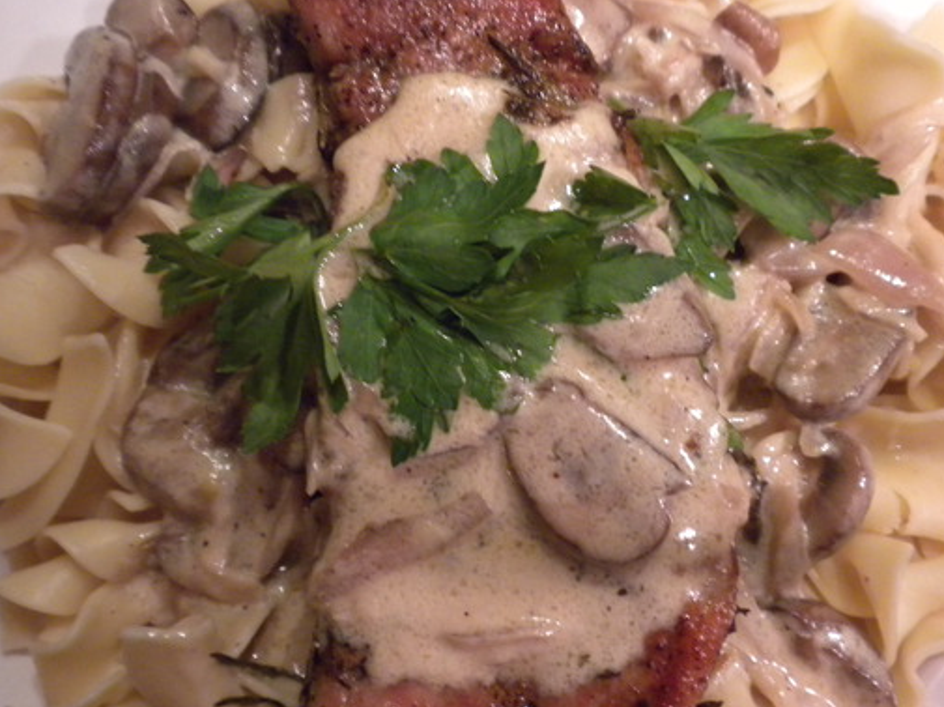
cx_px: 499
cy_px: 397
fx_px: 1199
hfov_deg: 43.0
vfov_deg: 32.8
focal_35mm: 44
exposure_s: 1/9.9
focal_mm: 6.6
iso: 431
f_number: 3.5
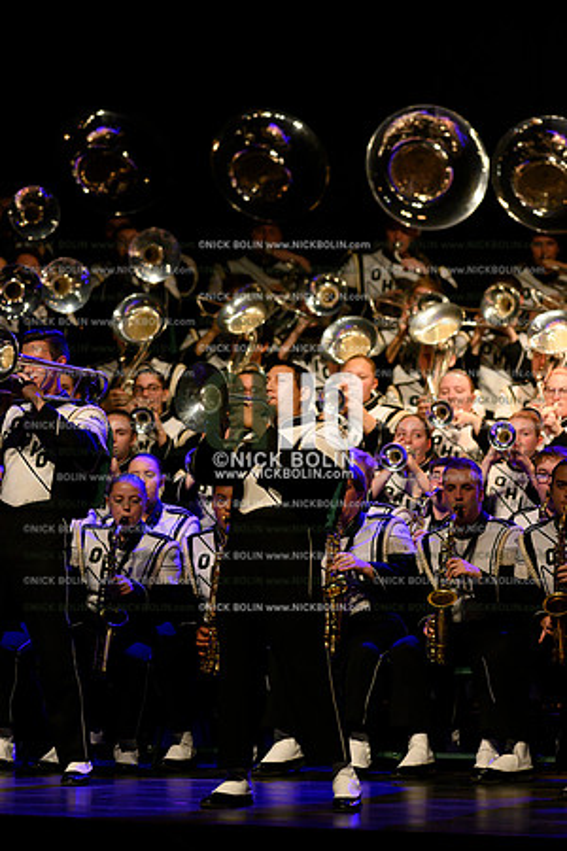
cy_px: 426
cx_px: 284
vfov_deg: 6.9
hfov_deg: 4.6
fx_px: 7087
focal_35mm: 300
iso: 6400
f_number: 4
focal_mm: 300
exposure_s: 1/500
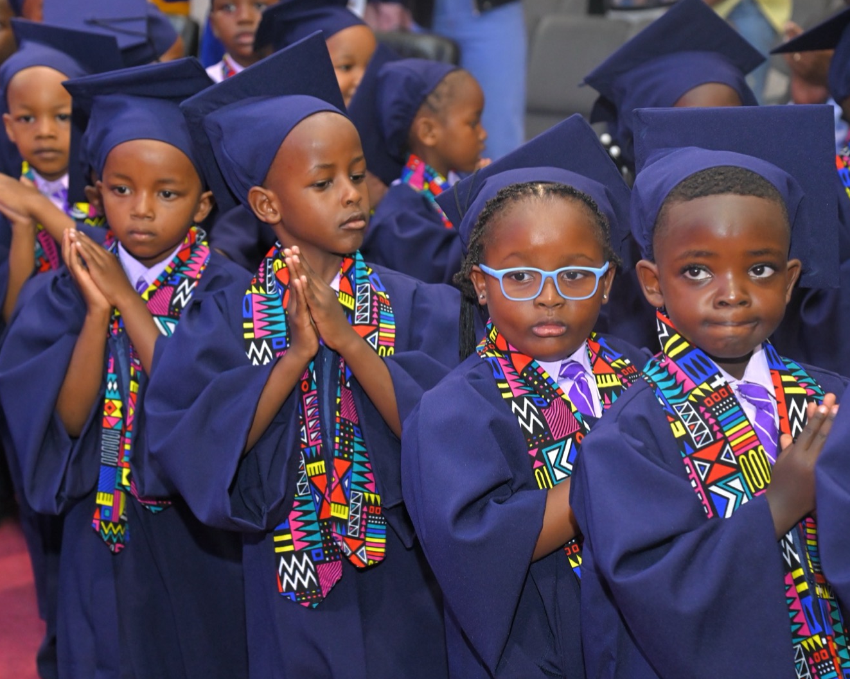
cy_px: 340
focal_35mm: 93
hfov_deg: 20.6
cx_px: 418
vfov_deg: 16.5
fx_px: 2339
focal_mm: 82
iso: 5000
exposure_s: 1/160
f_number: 5.6
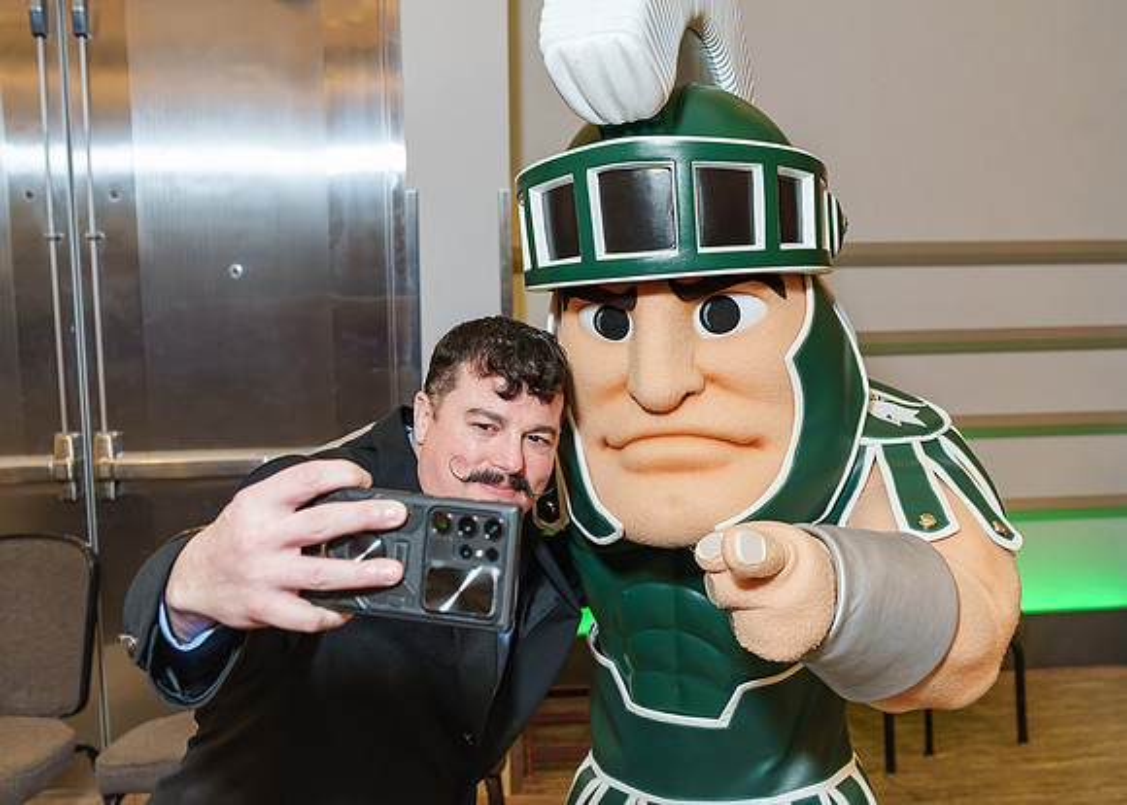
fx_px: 1245
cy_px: 378
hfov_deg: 48.7
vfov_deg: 35.8
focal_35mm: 39
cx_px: 575
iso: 800
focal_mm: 35
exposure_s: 1/125
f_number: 4.5
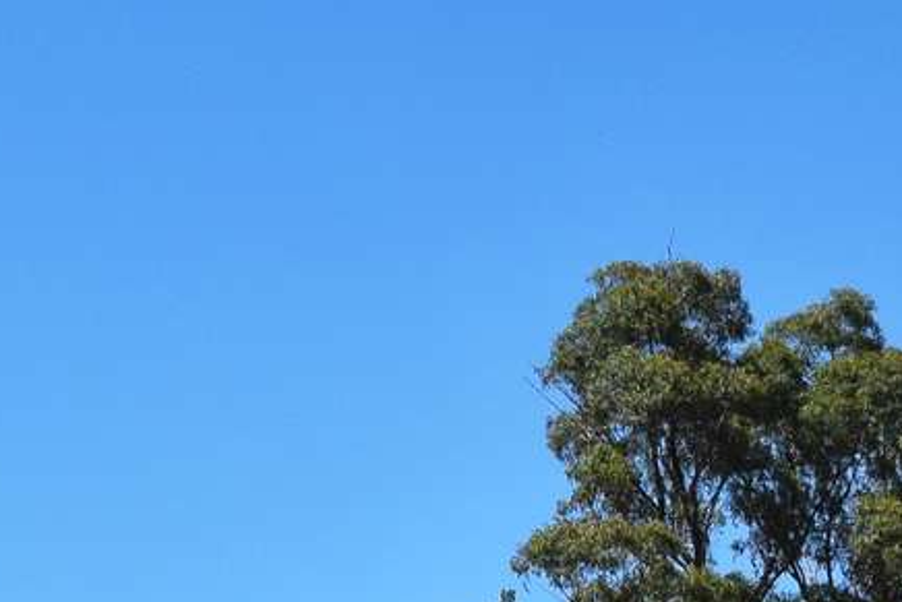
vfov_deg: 7.4
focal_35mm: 178
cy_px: 1187
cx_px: 1492
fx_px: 4466
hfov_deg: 10.9
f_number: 10
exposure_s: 1/400
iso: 200
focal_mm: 27
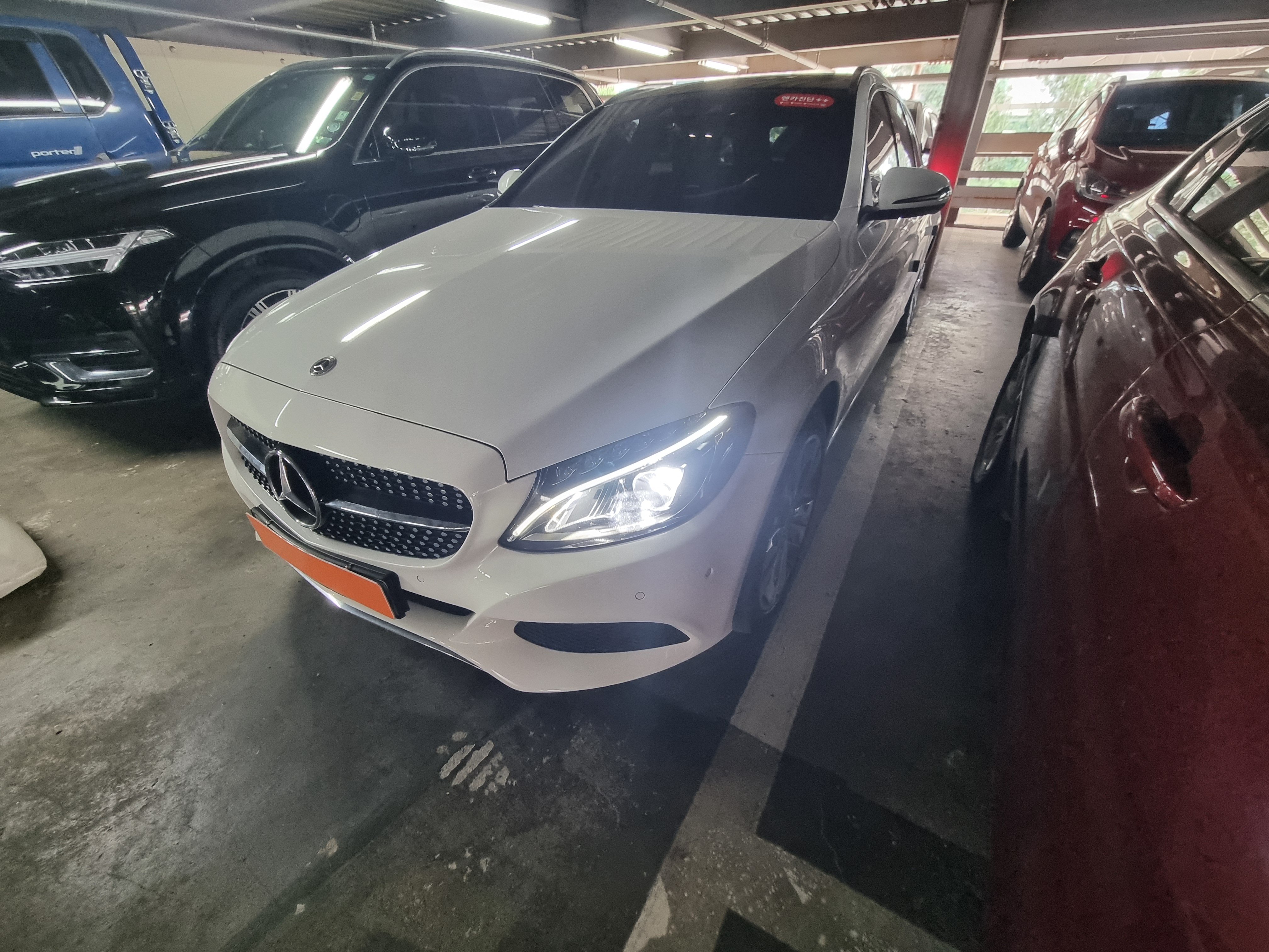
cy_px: 476
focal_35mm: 13
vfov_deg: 89.9
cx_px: 634
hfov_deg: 106.2
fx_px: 477
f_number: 2.2
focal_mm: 2.2
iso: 400
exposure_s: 1/32
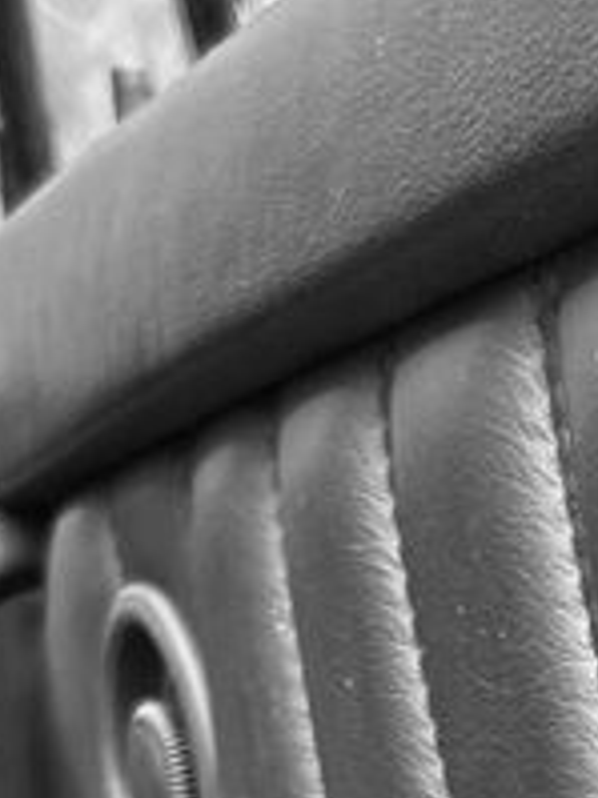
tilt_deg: -13.0
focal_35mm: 134
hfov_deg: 10.9
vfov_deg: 13.7
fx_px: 3090
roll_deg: +1.8
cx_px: 646
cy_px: 1247
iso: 40
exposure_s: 1/122
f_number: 1.5
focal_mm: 5.7
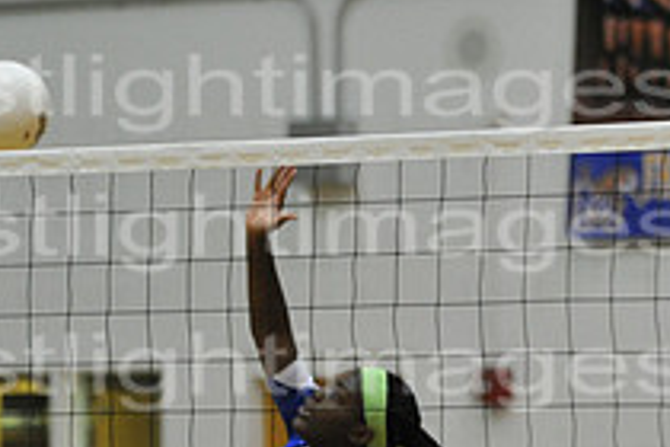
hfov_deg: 5.3
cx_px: 252
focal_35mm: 387
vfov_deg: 3.5
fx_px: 7202
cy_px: 581
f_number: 3.2
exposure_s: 1/800
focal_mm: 140
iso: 8000
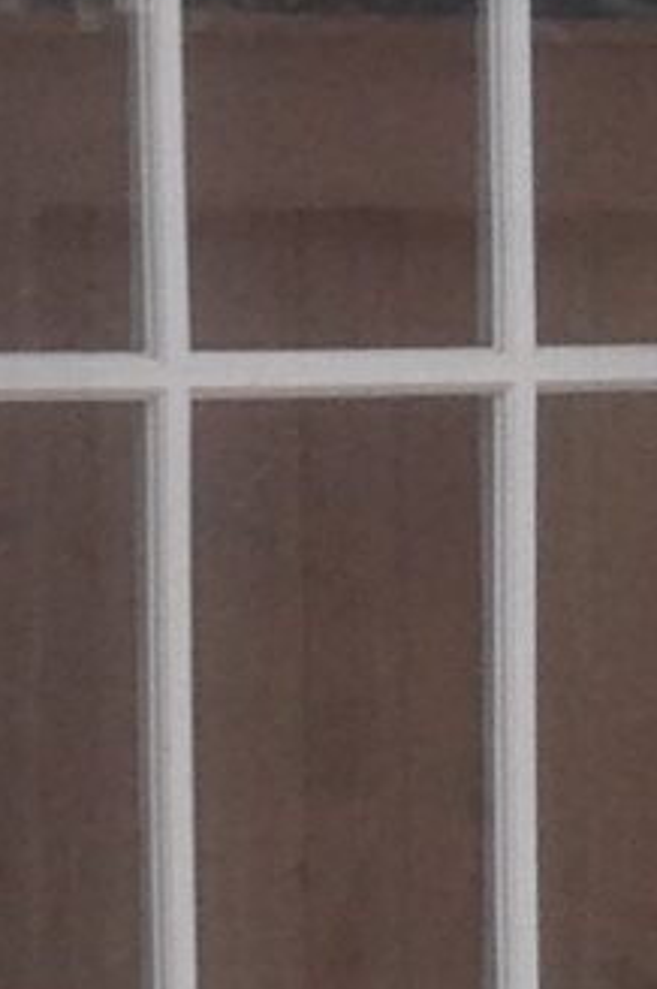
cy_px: 917
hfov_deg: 4.8
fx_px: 7790
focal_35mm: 284
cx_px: 1275
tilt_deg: -7.5
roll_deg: -0.4
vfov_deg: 7.2
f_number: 2.4
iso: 50
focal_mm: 4.28
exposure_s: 1/703
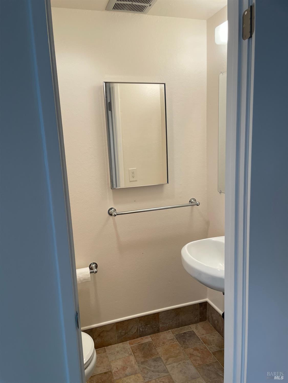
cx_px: 144
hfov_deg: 53.1
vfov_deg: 67.3
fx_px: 288
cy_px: 192
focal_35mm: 26
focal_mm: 4.2
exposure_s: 1/120
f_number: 1.6
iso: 50
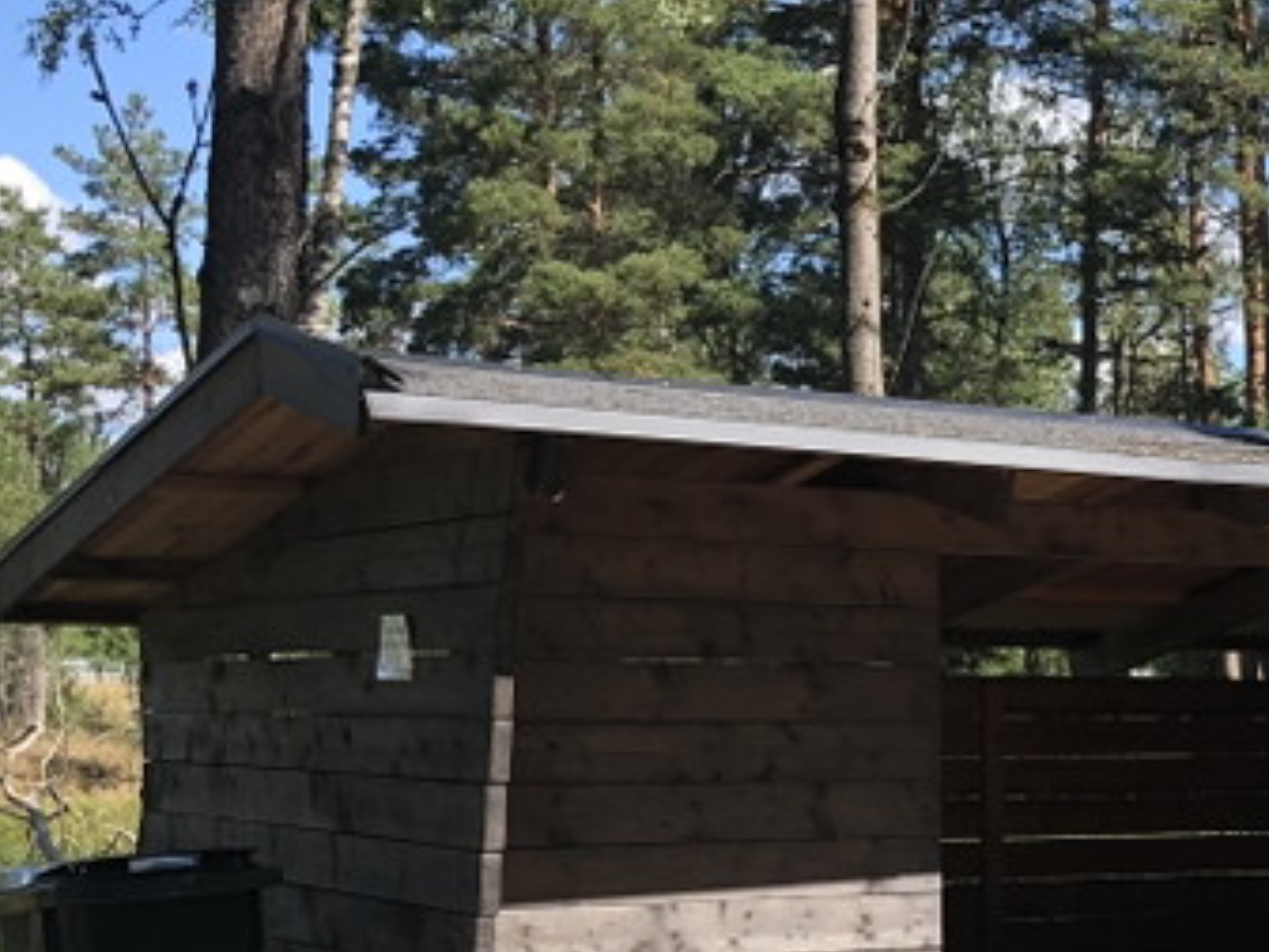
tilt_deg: -2.3
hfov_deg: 22.3
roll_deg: +0.2
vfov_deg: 18.2
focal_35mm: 80
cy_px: 839
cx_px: 1567
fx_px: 2933
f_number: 1.8
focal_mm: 3.99
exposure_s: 1/750
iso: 20
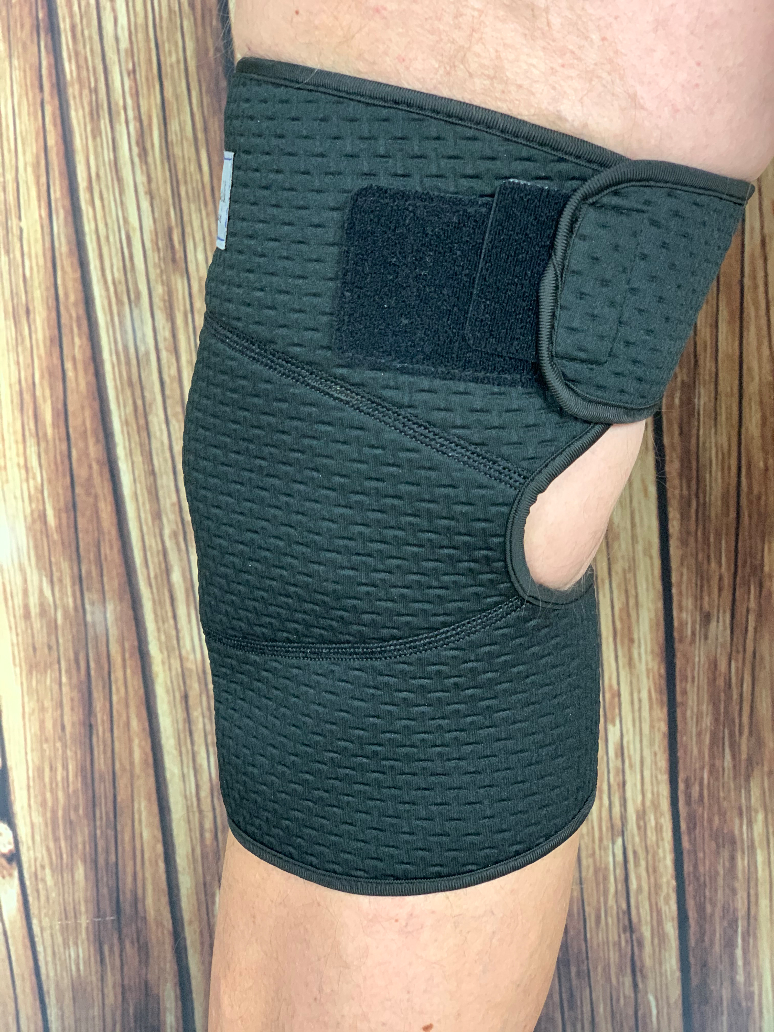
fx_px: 1550
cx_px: 387
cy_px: 516
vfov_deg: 36.8
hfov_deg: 28.0
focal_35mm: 52
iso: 400
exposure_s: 1/33
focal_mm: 6
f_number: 2.4
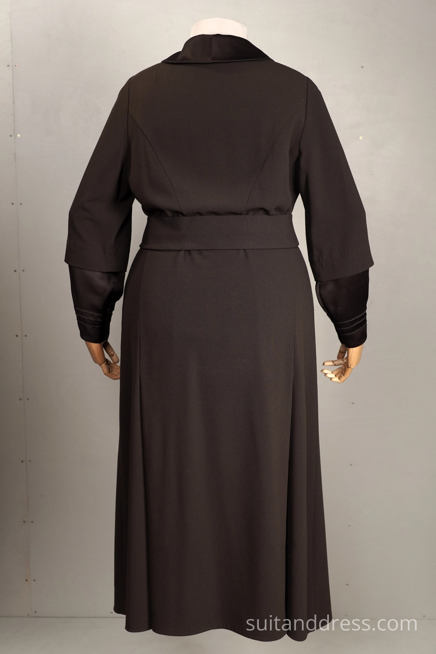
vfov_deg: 41.1
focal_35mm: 48
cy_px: 327
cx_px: 218
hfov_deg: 28.1
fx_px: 872
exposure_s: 1/60
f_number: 5.6
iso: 400
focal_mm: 32
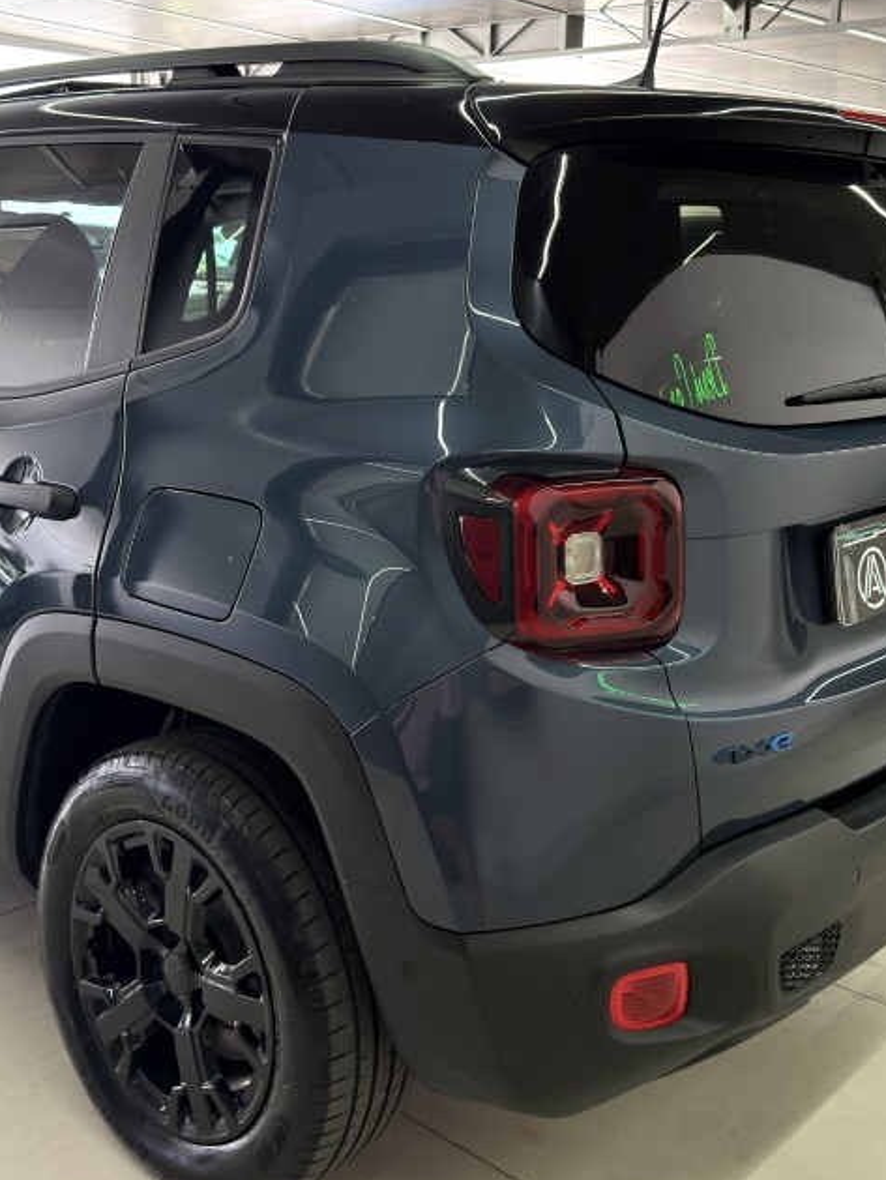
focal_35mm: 39
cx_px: 358
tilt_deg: -12.6
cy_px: 541
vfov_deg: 47.8
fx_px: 1330
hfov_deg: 36.7
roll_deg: -0.3
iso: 250
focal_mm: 6.76
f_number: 1.78
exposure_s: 1/100
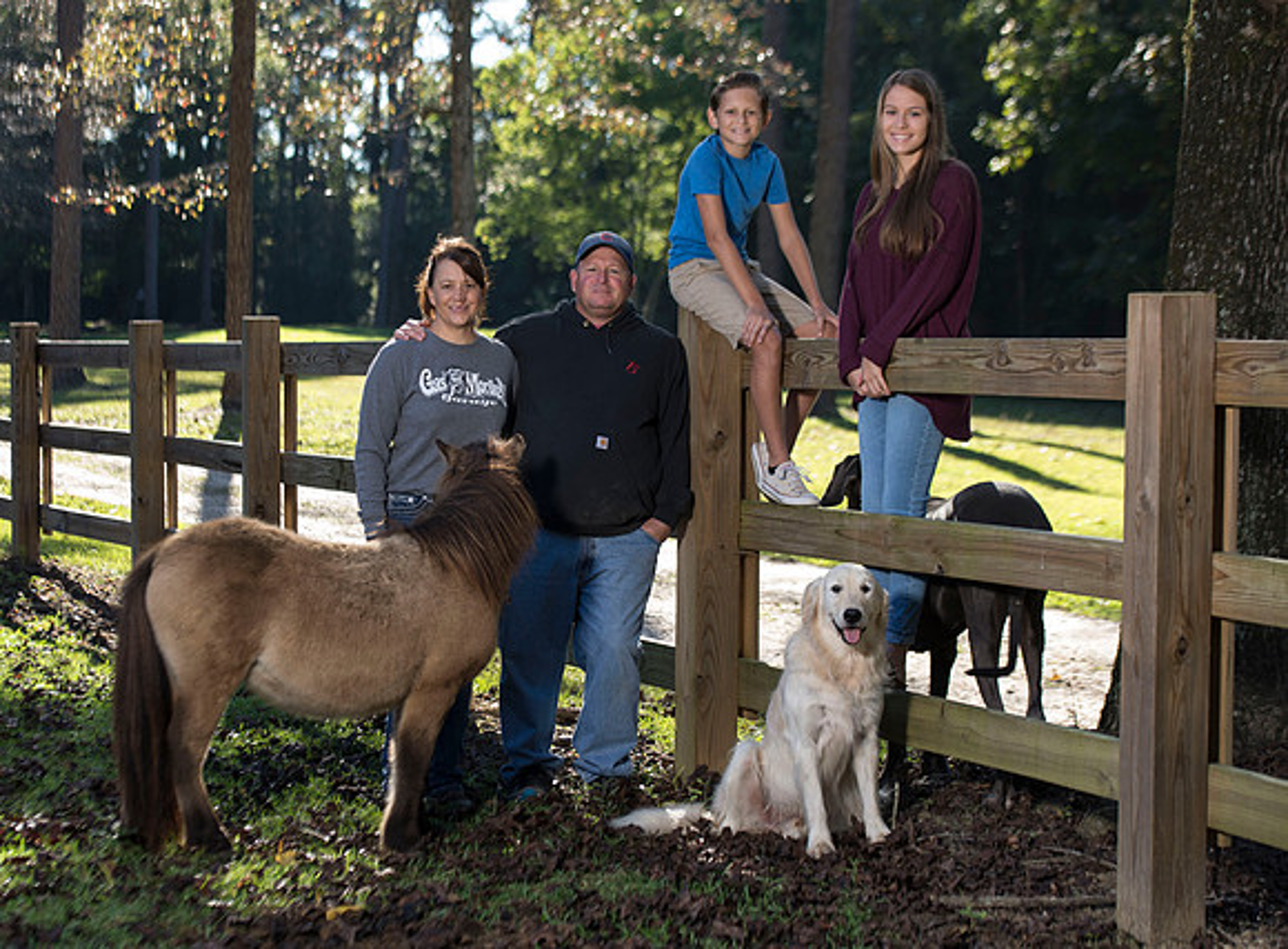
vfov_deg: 17.4
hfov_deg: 23.5
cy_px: 473
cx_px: 574
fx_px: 3092
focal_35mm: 84
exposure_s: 1/125
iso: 50
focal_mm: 78
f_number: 4
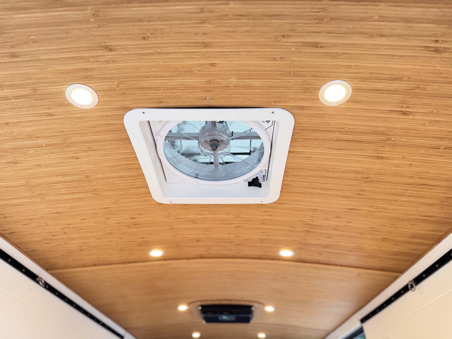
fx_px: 313
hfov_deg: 71.6
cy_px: 170
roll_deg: -0.5
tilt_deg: +35.2
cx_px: 226
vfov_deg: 56.8
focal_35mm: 24
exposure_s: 1/121
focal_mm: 6.76
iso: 200
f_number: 1.78
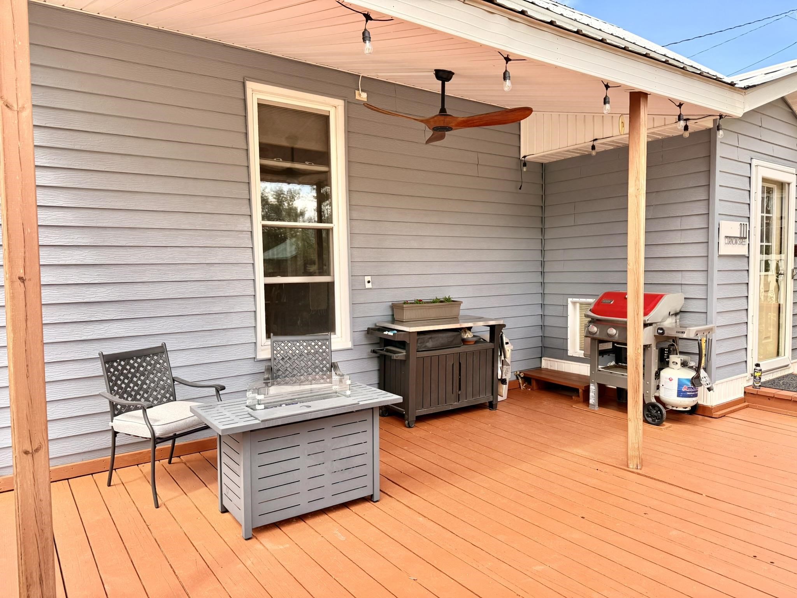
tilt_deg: -2.8
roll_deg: +1.0
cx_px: 398
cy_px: 299
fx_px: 553
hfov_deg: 71.6
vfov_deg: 56.8
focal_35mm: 24
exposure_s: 1/567
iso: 80
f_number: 1.78
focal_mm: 6.76
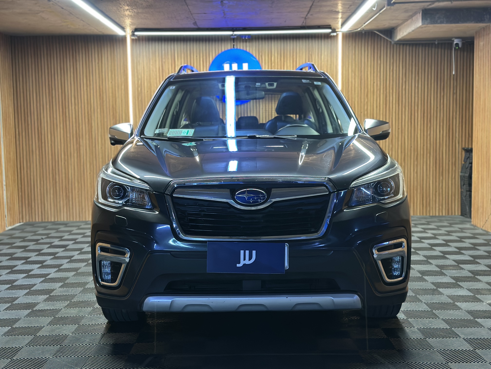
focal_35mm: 48
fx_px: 681
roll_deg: +1.4
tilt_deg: -4.8
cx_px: 246
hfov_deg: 39.7
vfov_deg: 30.3
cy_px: 184
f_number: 1.78
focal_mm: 6.86
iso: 400
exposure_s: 1/50
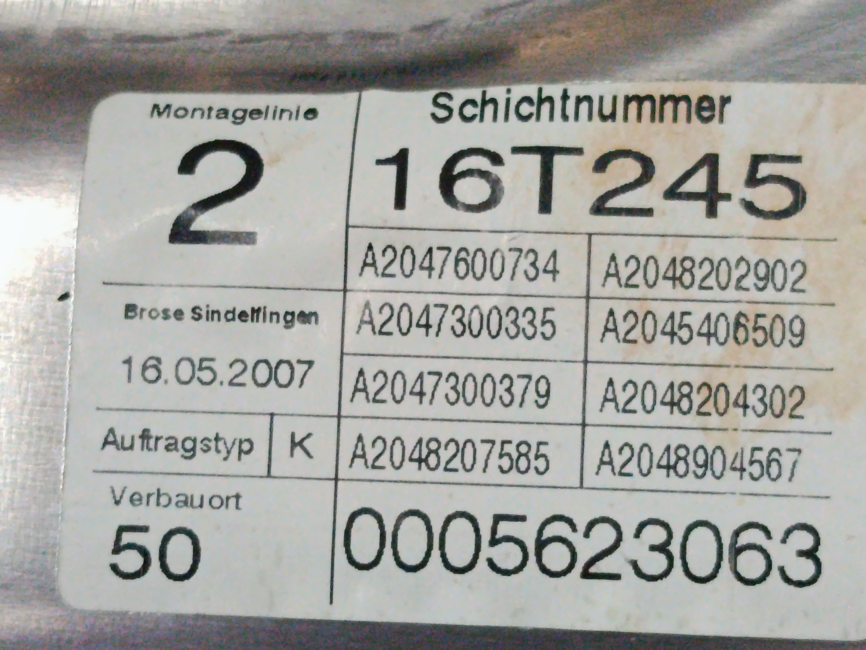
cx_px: 433
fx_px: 2852
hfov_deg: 17.3
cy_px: 325
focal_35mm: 114
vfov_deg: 13.0
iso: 868
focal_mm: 5.24
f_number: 1.7
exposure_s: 1/100
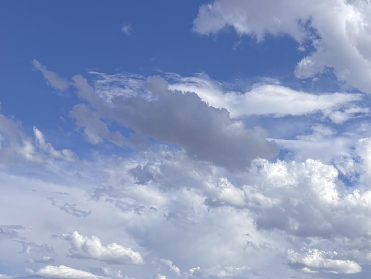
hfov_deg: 24.7
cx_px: 431
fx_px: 772
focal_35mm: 72
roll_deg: -0.4
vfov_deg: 19.6
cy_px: 306
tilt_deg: +3.5
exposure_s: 1/4854
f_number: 1.6
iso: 50
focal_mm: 5.96
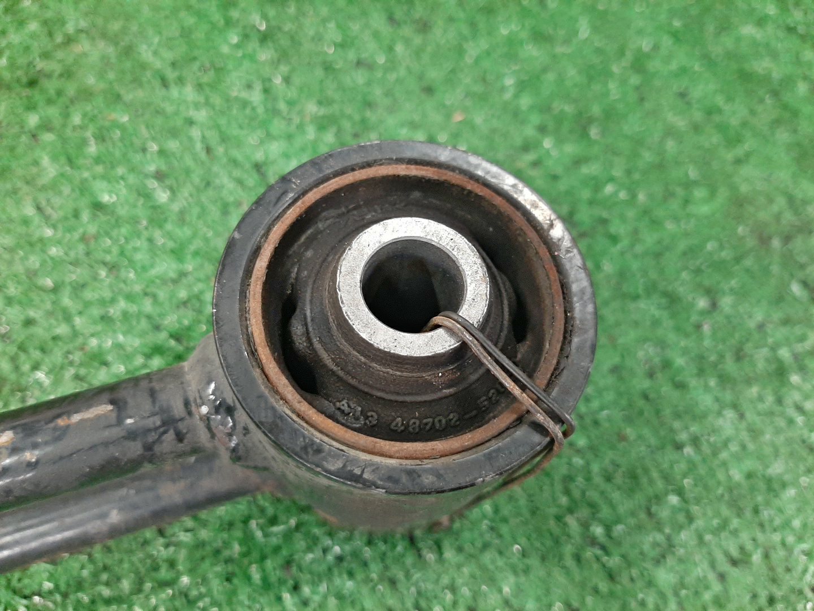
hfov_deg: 67.3
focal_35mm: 26
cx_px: 407
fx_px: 611
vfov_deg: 53.1
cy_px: 306
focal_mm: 3.93
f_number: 1.7
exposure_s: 1/25
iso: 296
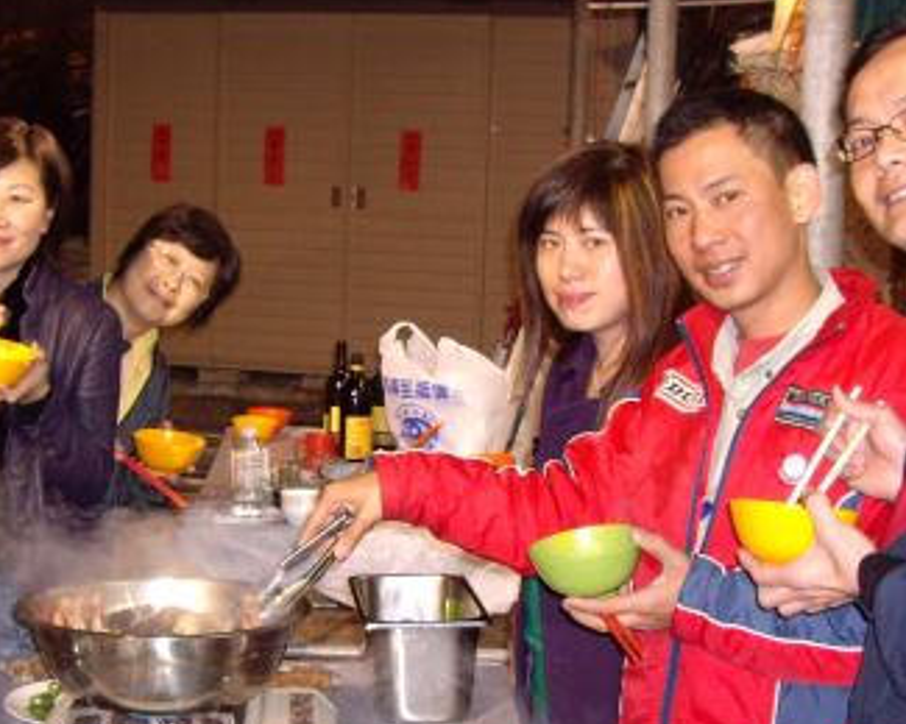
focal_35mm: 73
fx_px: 1957
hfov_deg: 26.0
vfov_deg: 21.0
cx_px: 329
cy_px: 407
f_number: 2.7
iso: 200
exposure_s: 1/40
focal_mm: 6.2
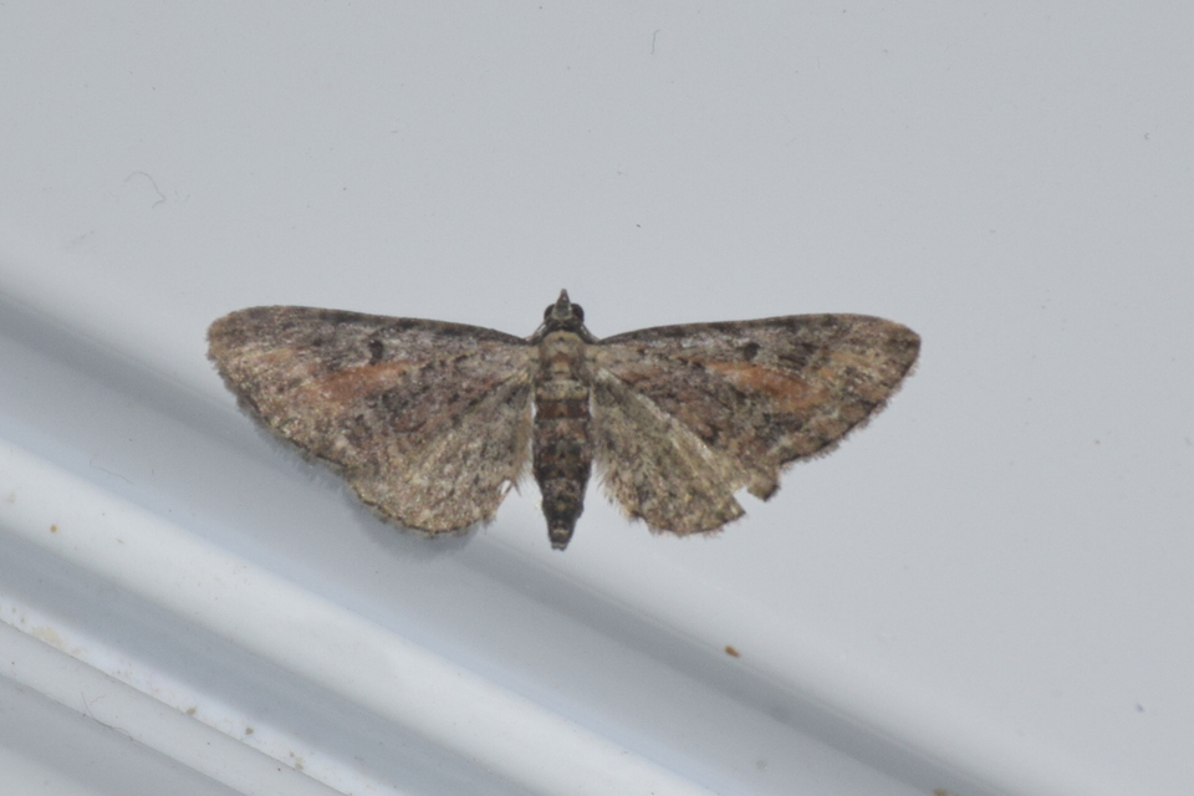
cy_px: 398
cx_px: 597
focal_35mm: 210
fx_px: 6964
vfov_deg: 6.5
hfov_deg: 9.8
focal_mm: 140
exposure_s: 1/200
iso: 320
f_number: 5.6
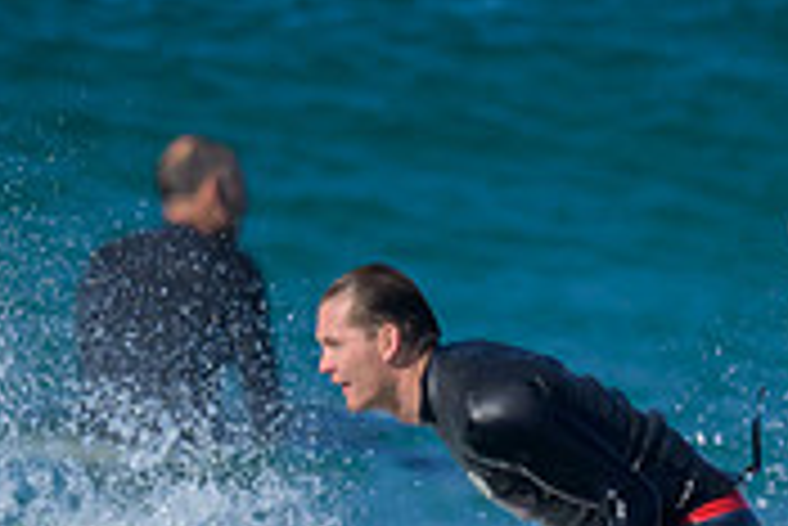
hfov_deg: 0.6
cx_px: 551
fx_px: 79608
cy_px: 583
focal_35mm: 3634
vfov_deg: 0.4
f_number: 6.3
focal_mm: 800
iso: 320
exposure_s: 1/2000
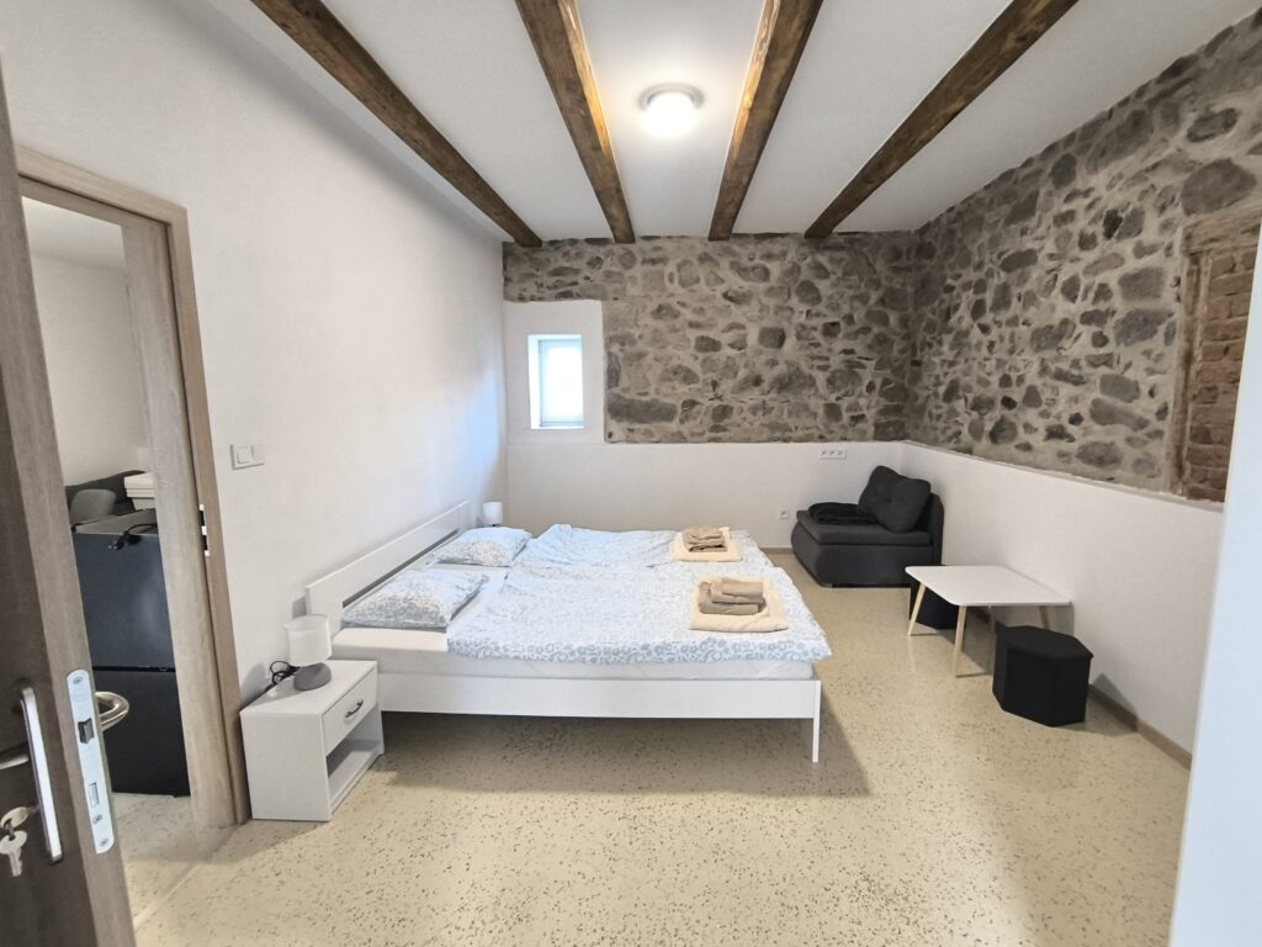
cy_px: 474
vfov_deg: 78.1
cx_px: 631
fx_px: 583
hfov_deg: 94.5
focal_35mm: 16
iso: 400
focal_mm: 1.65
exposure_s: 1/33.3
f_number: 2.2
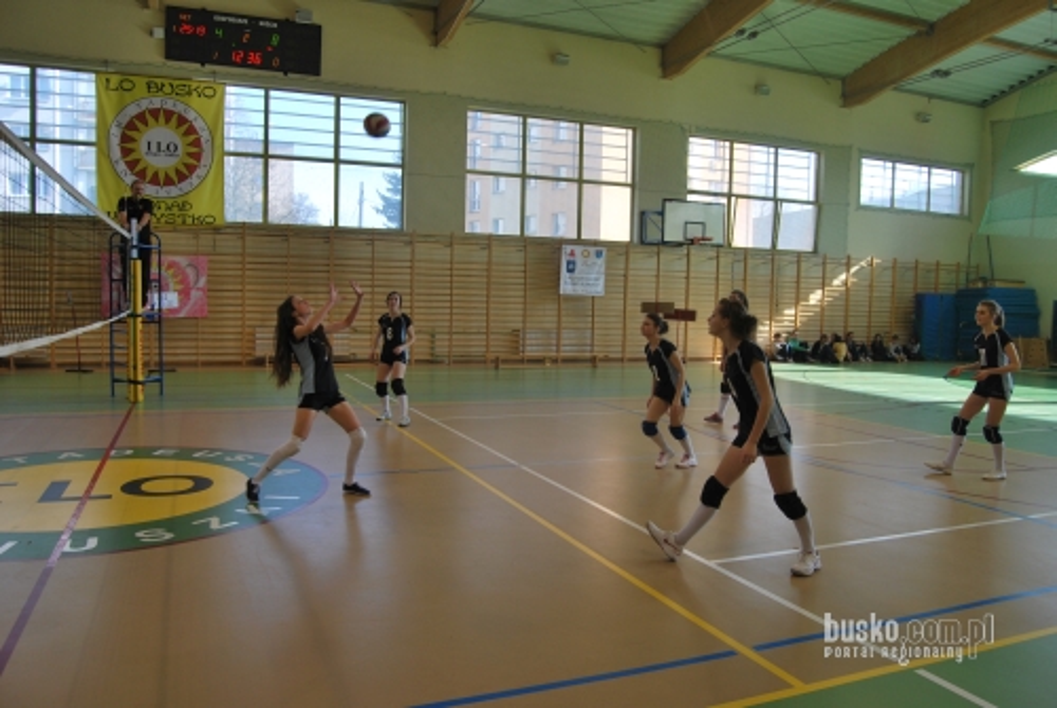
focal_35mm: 27
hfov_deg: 67.3
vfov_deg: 48.1
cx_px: 528
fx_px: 794
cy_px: 354
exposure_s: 1/125
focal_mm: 18
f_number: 5.6
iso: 140
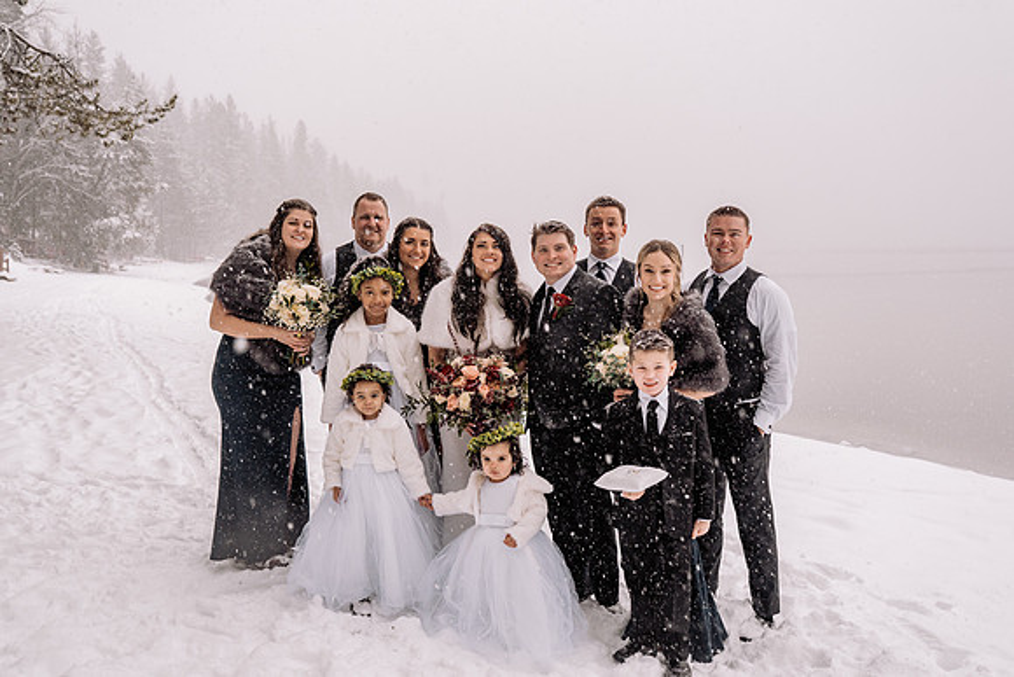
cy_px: 338
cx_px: 507
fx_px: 1004
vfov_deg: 37.2
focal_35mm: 36
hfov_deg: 53.6
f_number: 5
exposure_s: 1/250
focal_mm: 35
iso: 1250
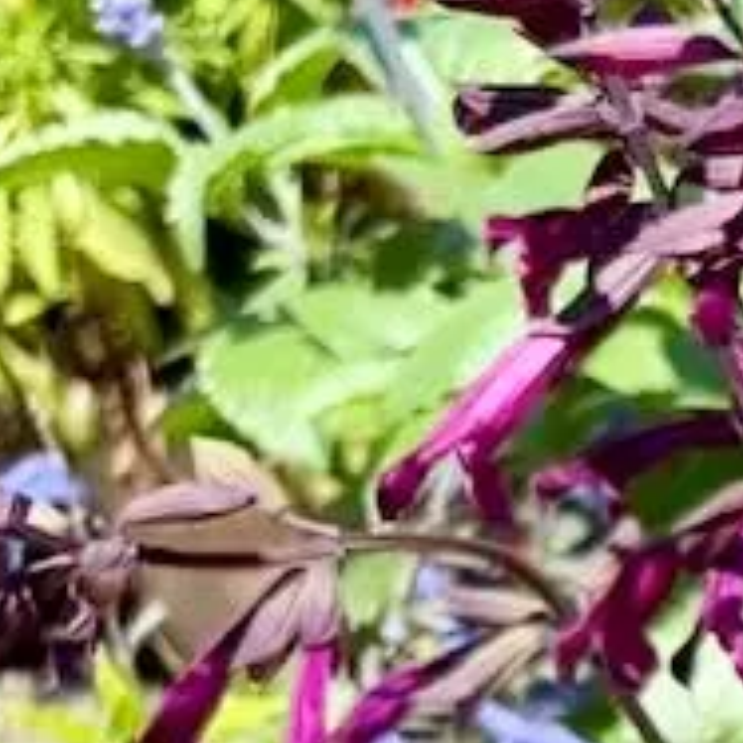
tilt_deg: -46.0
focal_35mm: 126
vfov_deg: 12.6
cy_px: 1363
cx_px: 1816
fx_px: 3060
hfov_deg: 11.4
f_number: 1.6
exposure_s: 1/1205
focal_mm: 5.96
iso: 50
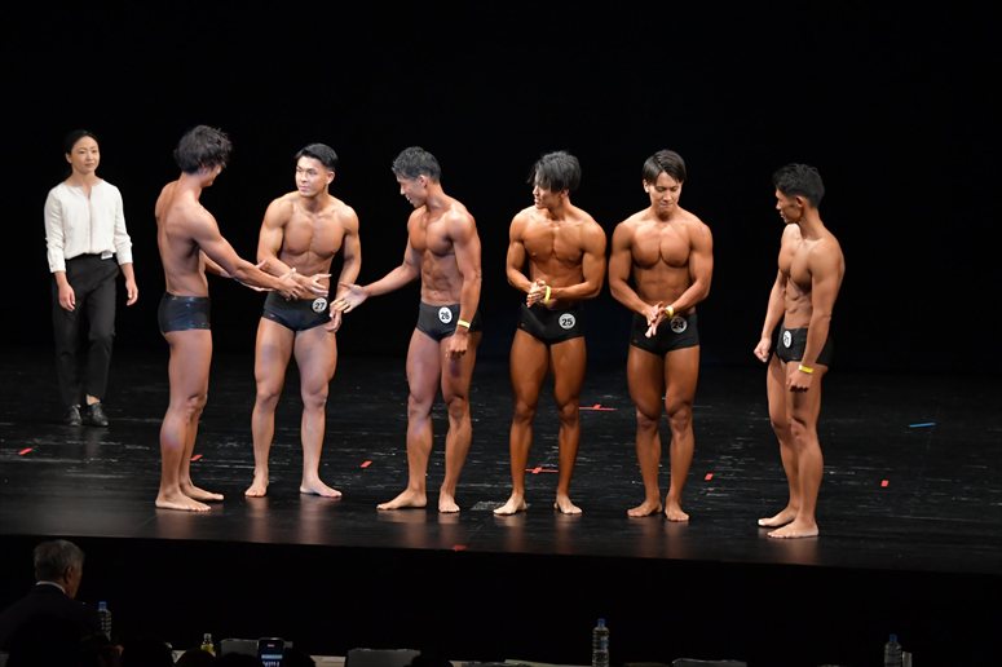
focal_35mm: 157
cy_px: 334
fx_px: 4368
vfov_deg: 8.7
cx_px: 501
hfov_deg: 13.1
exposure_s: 1/400
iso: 3200
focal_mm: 105
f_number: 5.6
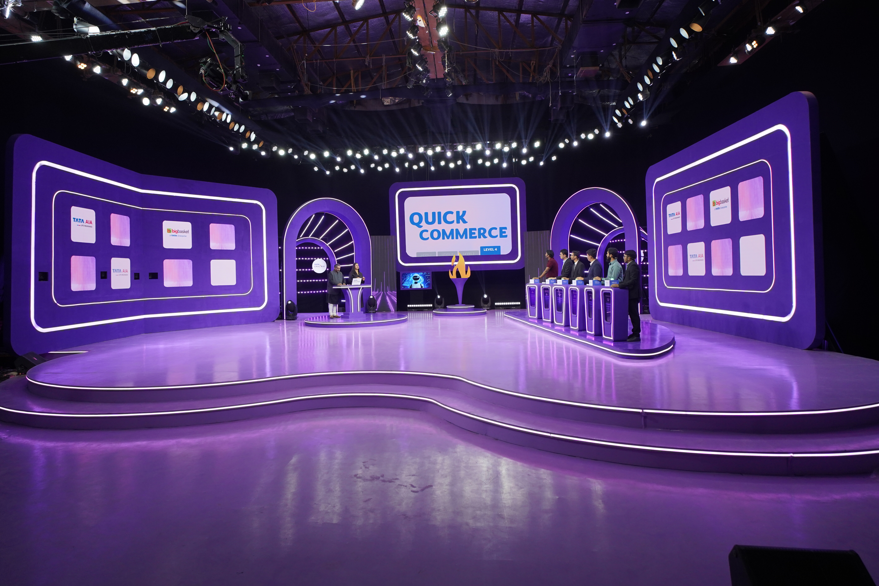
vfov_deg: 64.5
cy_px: 277
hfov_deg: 86.9
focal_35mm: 19
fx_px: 464
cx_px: 438
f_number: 4
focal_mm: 18
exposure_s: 1/160
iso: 1600
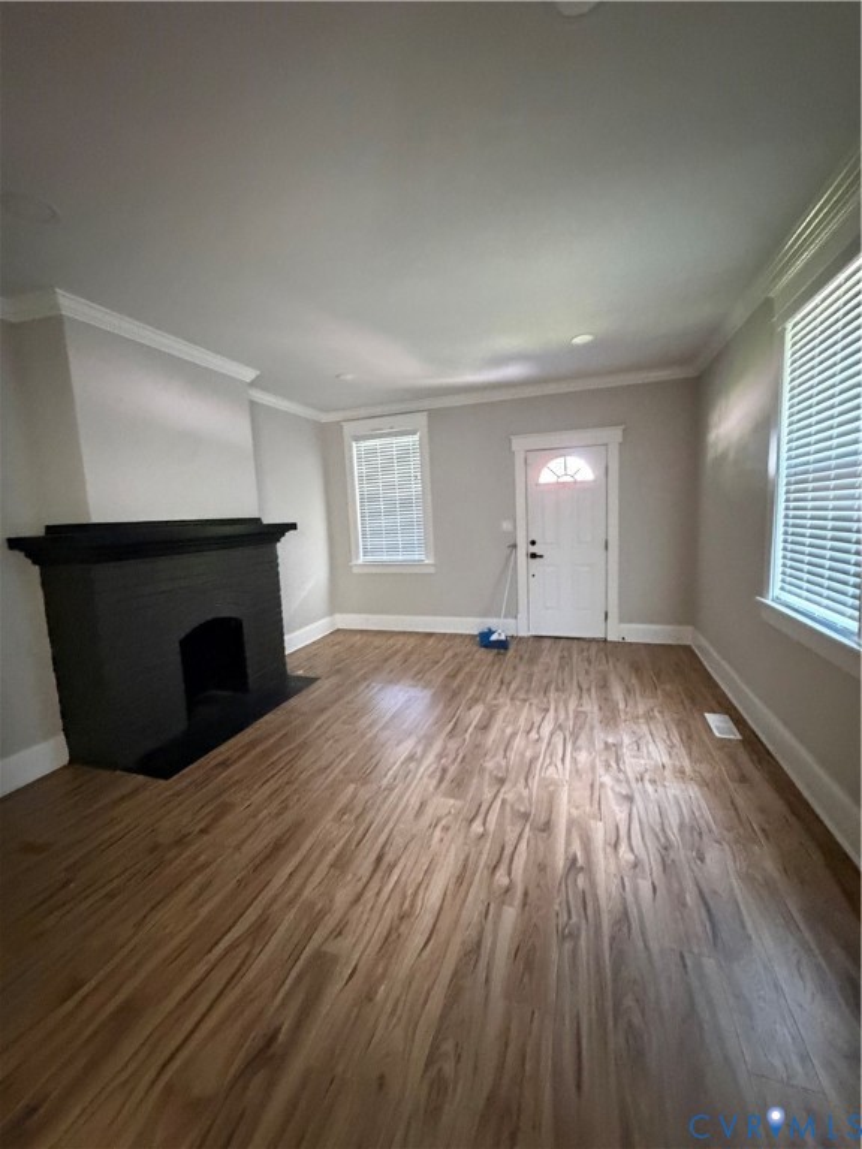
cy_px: 574
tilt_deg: -10.6
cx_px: 431
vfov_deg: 102.1
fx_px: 465
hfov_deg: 85.7
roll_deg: +4.0
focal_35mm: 14
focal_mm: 2.22
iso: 1250
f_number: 2.2
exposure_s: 1/53
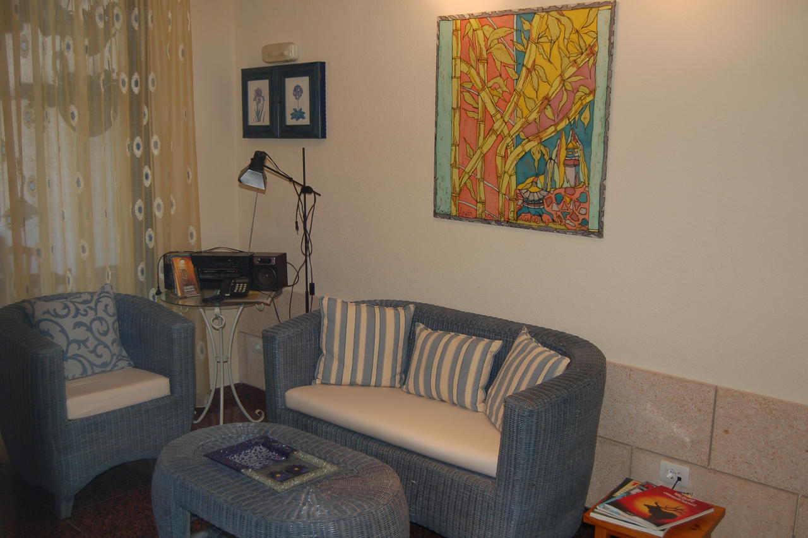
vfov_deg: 38.3
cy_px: 269
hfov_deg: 55.1
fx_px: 774
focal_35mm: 34
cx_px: 404
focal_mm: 23
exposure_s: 1/60
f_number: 3.8
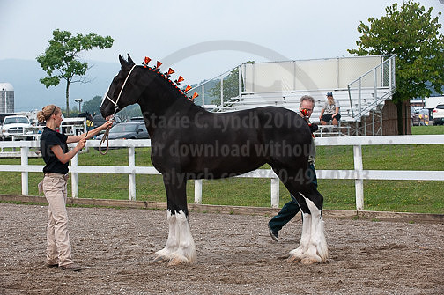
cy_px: 148
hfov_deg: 20.8
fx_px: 1207
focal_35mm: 98
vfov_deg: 13.9
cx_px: 222
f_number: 5.6
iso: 800
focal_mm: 98
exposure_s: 1/1000
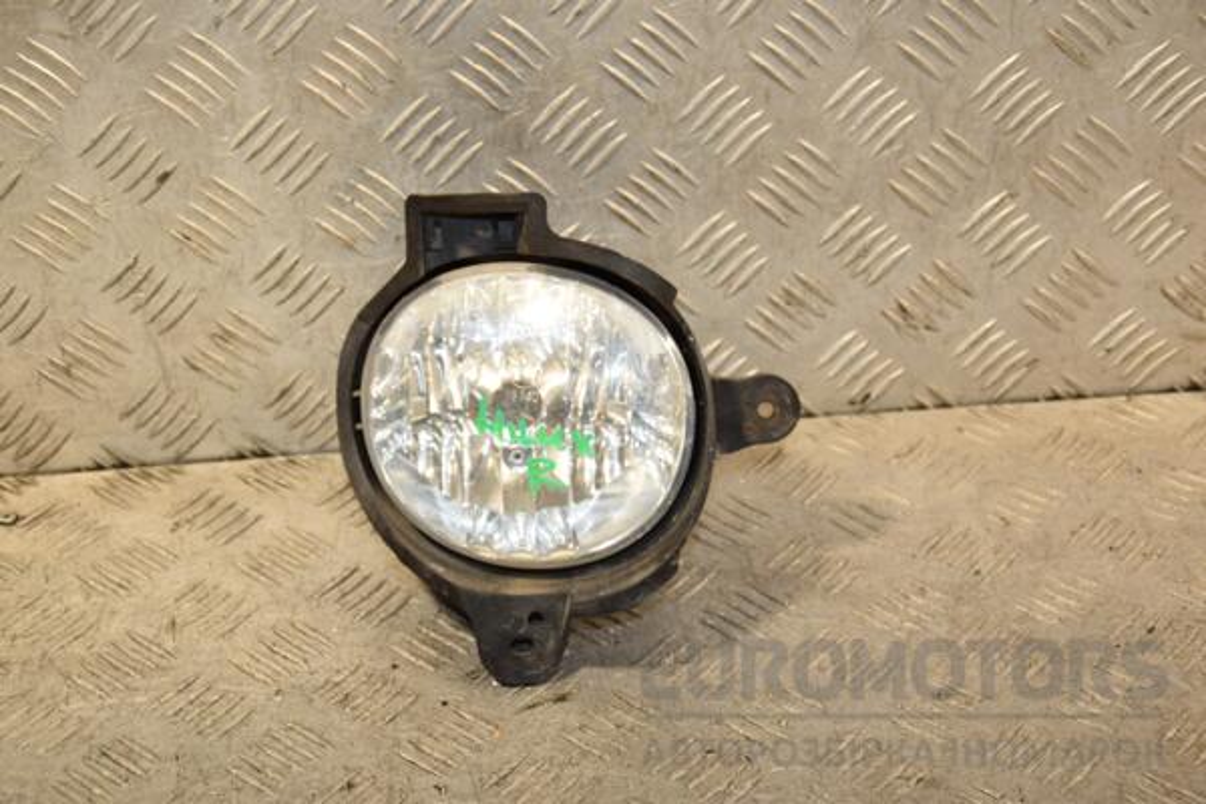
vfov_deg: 18.2
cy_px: 402
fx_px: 2512
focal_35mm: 75
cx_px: 603
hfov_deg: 27.0
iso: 800
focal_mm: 50
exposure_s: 1/200
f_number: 5.6
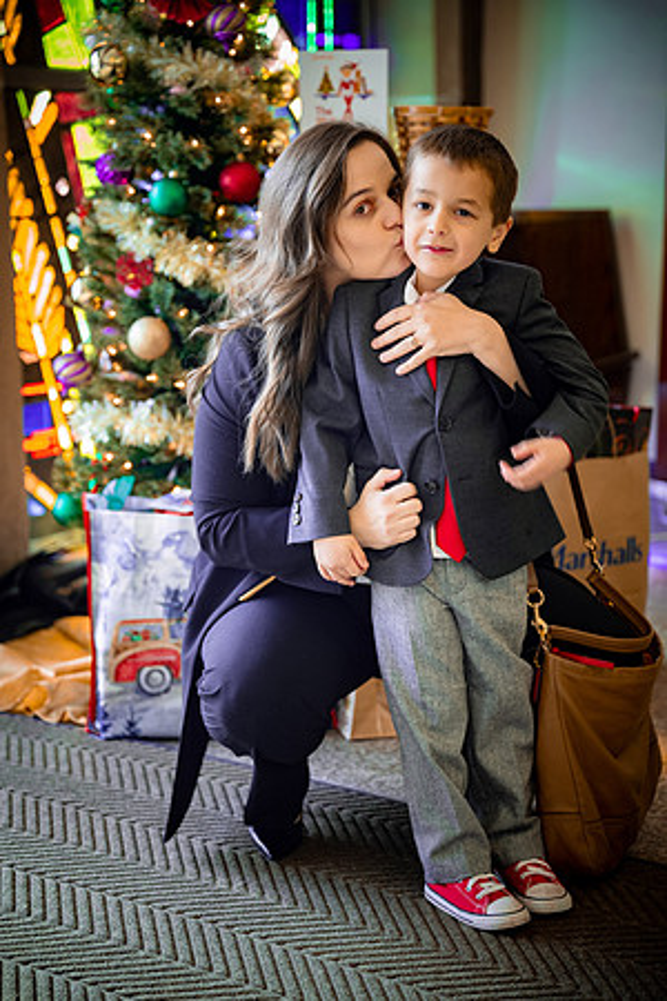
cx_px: 334
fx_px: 1862
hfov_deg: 20.3
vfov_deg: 30.1
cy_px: 500
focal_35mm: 67
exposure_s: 1/125
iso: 1100
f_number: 2.8
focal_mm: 67
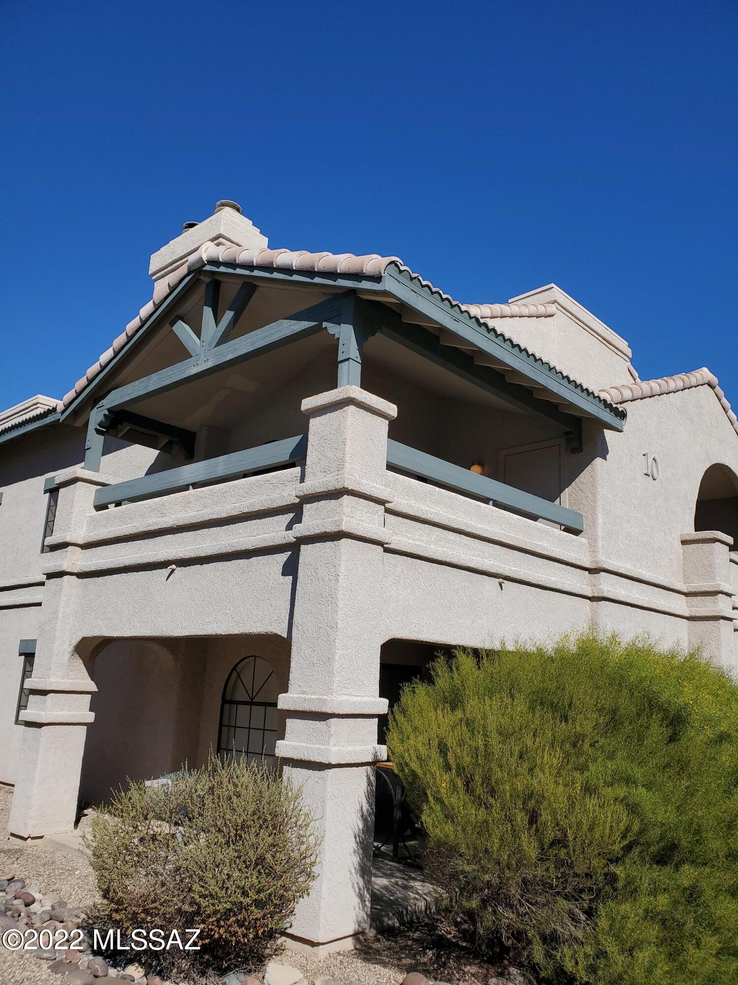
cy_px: 492
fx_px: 739
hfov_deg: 53.1
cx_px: 369
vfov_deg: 67.3
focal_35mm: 26
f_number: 2.4
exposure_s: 1/2780
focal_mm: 4.3
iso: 50
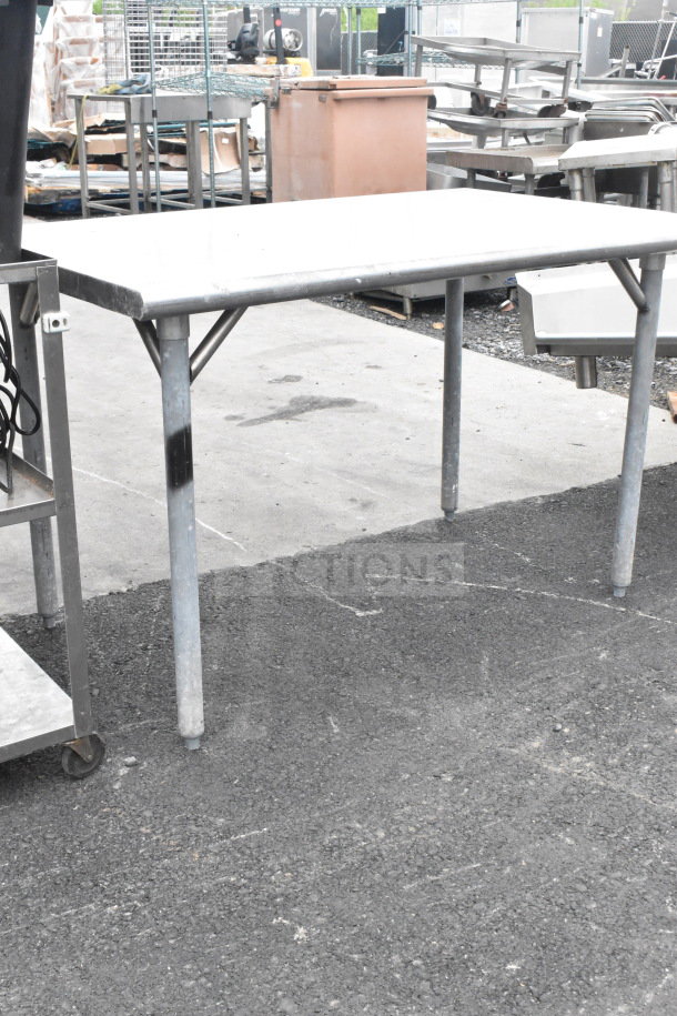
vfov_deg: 45.0
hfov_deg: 30.8
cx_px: 338
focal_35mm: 44
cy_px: 508
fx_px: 1227
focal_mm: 29
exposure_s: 1/800
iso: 6400
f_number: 14
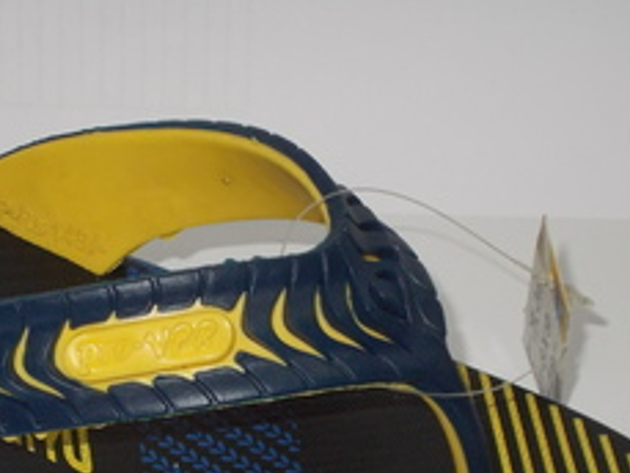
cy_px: 397
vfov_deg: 15.3
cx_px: 171
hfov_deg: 20.3
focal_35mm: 96
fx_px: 1748
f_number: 4.2
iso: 200
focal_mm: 7.9
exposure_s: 1/30
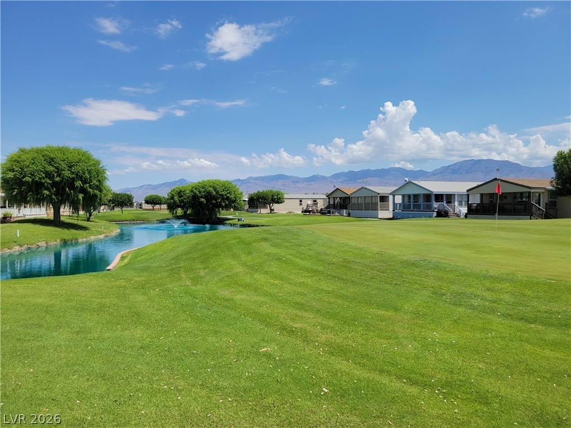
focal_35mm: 26
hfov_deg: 67.3
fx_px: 429
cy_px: 214
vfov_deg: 53.1
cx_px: 286
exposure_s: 1/3550
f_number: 1.8
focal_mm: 5.4
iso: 40
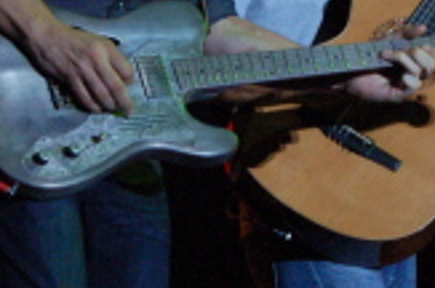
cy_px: 37
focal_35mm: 330
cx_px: 189
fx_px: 3980
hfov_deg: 6.3
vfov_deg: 4.1
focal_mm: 55
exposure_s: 1/200
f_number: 5.6
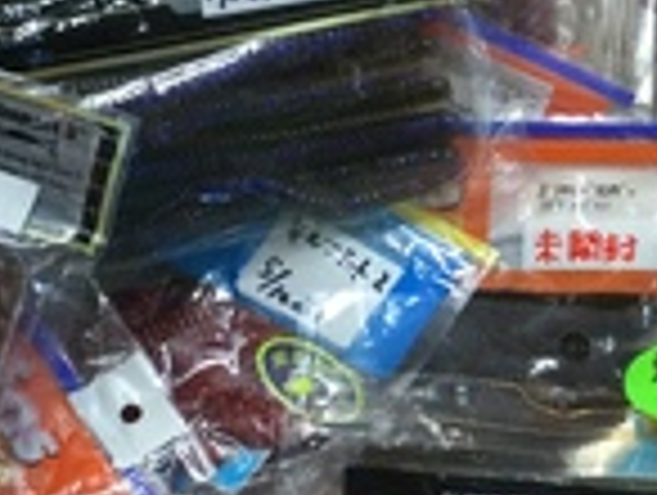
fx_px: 2414
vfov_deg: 11.7
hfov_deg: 15.4
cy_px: 122
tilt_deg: -66.4
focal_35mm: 127
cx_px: 536
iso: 40
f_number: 2.4
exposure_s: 1/30
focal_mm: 3.3
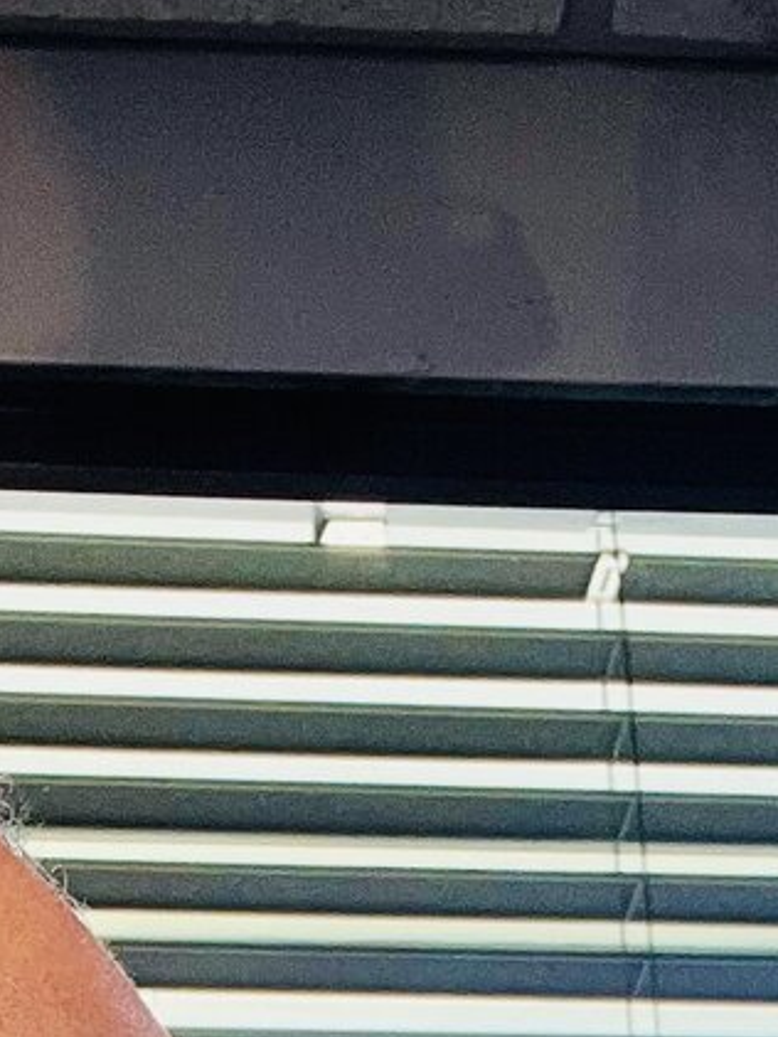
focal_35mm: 114
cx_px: 547
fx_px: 3414
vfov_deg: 15.1
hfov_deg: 13.0
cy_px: 1850
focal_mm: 2.71
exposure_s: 1/60
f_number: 2.2
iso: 64
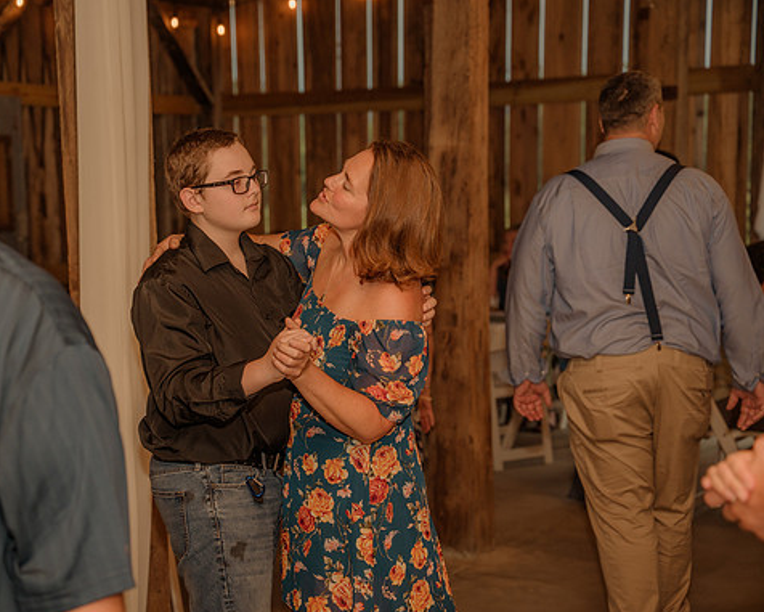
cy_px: 308
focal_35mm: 80
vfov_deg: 19.2
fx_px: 1809
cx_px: 305
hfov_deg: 23.8
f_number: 4
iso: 320
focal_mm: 70
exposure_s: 1/200
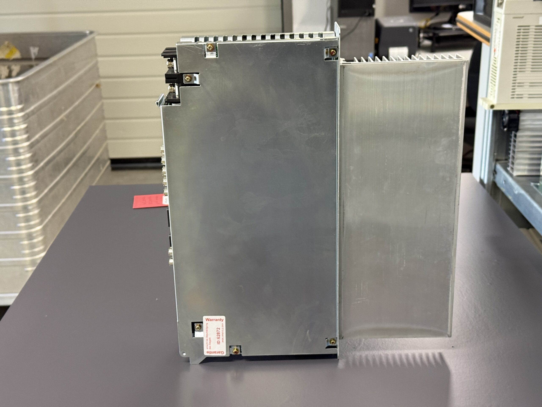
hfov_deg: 39.7
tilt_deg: -19.4
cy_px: 204
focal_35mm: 48
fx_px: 752
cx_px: 271
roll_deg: +3.0
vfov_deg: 30.3
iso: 200
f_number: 1.78
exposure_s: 1/33
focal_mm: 6.76
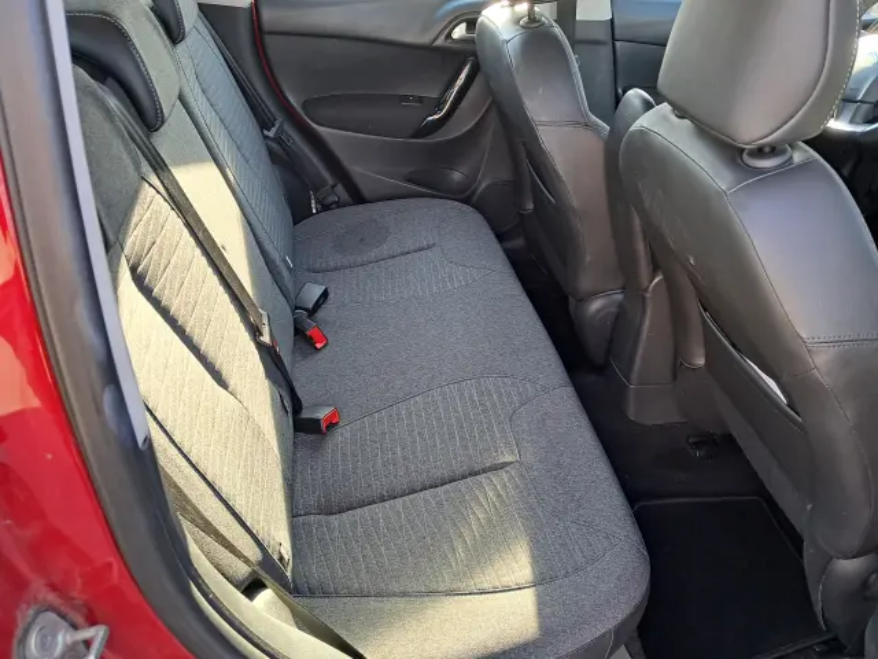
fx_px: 685
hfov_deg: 65.3
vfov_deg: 51.4
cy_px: 330
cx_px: 439
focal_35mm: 27
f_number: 1.8
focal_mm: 4
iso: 64
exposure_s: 1/50
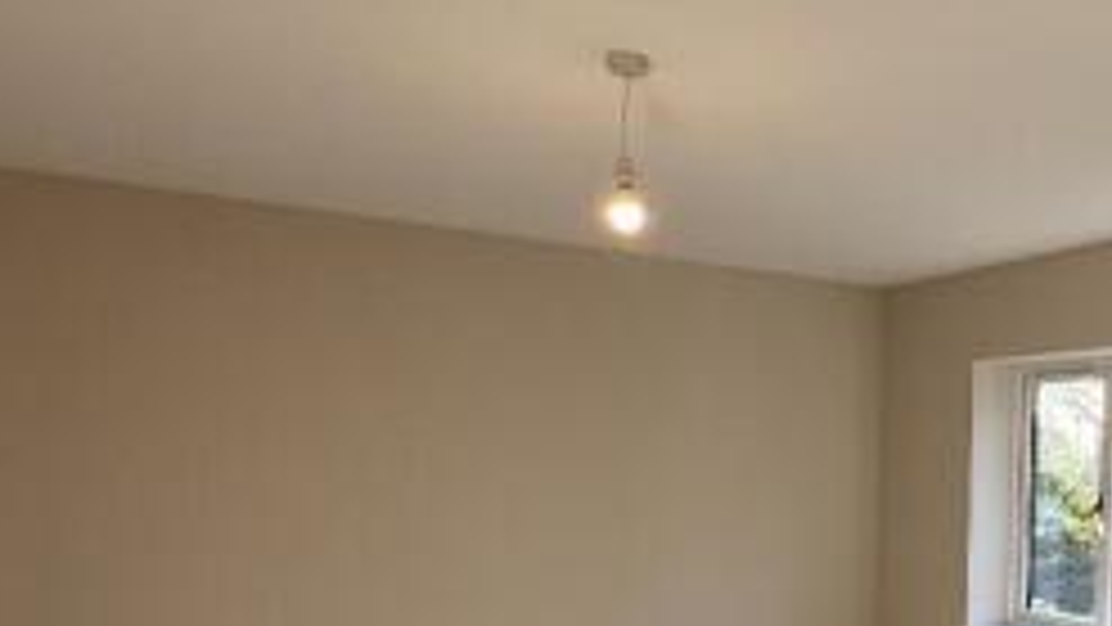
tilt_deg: -3.4
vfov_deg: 31.7
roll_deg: -1.9
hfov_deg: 51.2
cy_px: 529
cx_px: 916
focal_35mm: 36
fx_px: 1062
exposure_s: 1/123
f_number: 2.2
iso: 64
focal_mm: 2.22
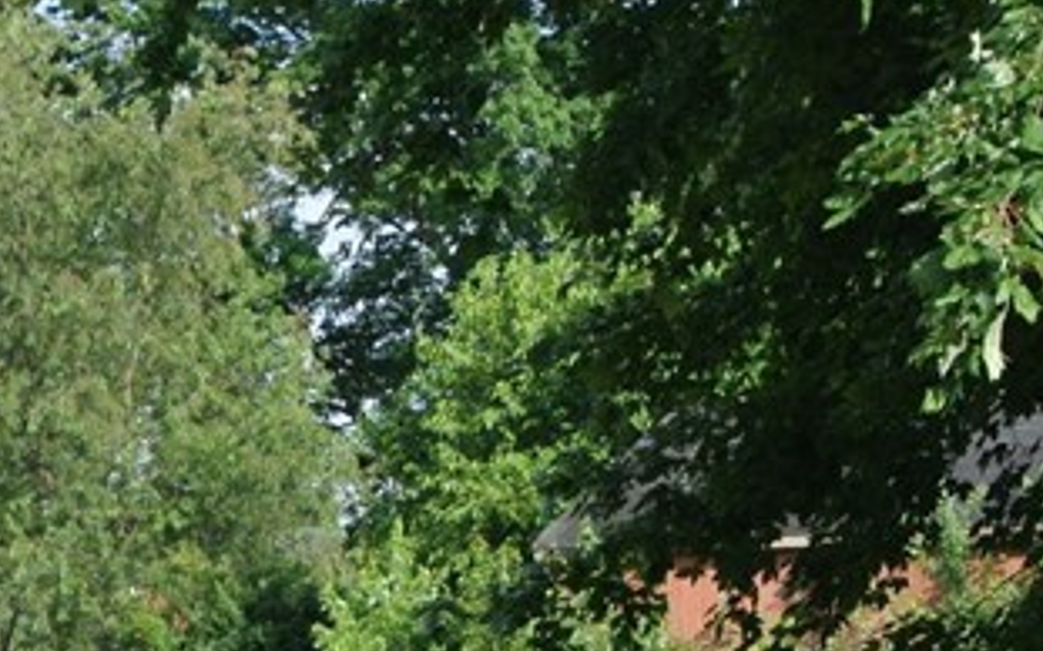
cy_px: 1084
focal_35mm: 192
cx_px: -143
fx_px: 5455
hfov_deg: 10.8
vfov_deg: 6.7
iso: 100
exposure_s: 1/320
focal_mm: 20.3
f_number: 5
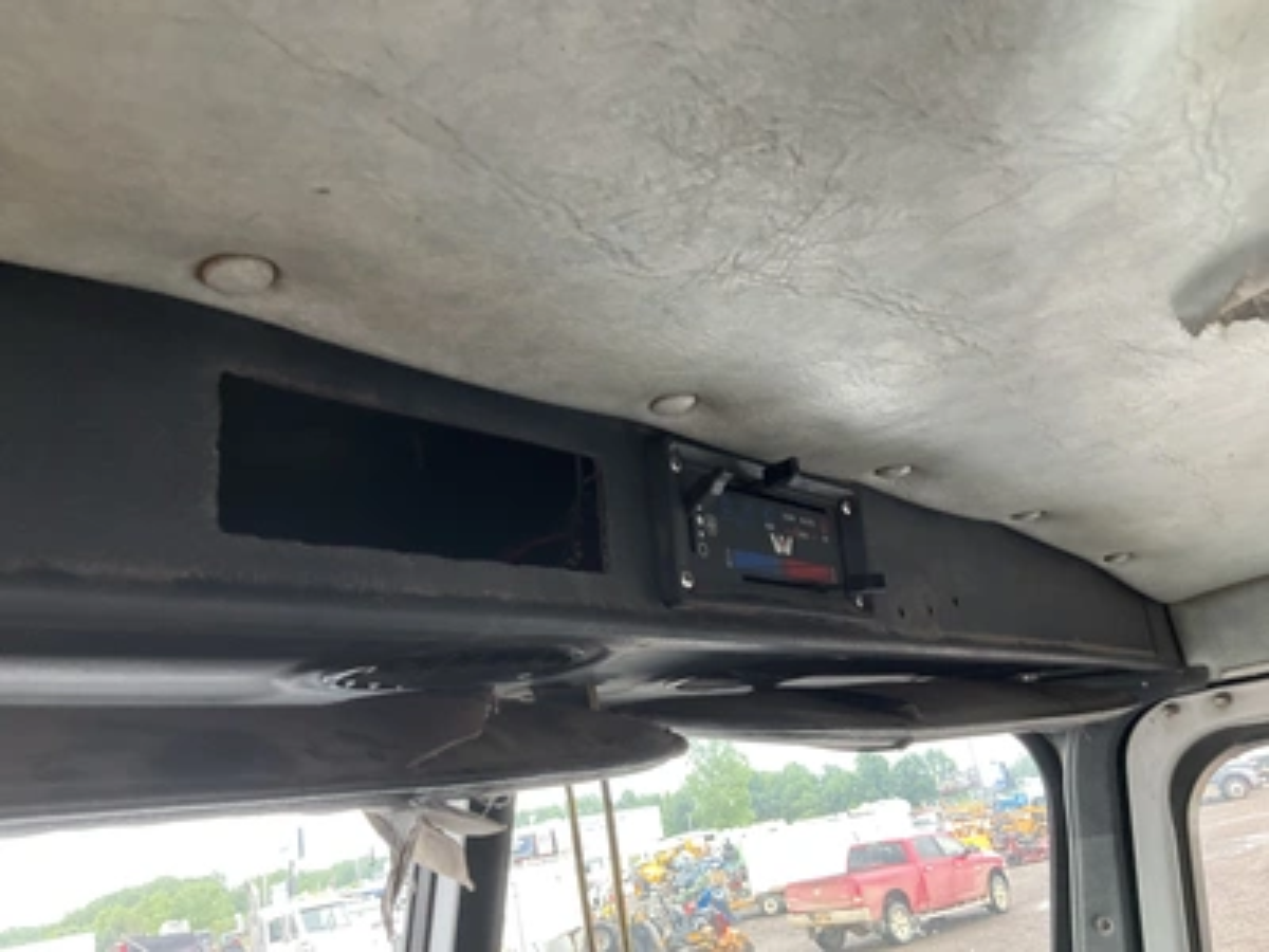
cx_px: 634
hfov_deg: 61.7
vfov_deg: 48.2
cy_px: 476
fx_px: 1063
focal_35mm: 29
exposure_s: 1/60
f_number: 1.8
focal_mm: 3
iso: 125
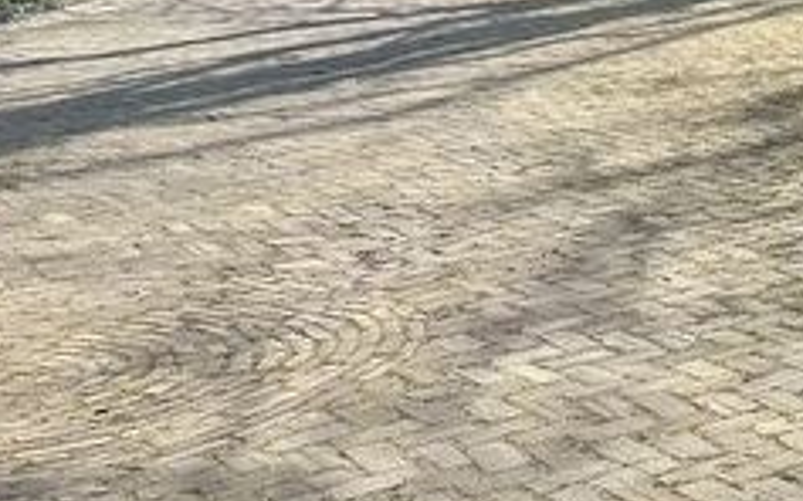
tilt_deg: -4.9
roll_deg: +0.8
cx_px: 1257
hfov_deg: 20.2
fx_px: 1882
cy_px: -10
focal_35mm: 86
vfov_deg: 14.9
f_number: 1.78
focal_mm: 6.86
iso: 80
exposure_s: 1/2469
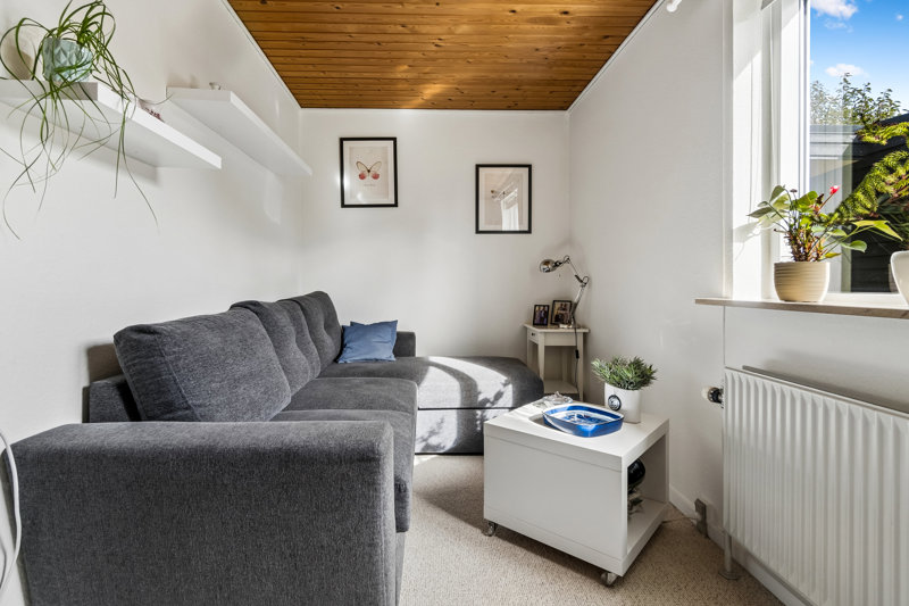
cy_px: 303
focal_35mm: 16
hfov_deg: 95.0
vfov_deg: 72.0
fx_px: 417
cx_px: 454
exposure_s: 1/50
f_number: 8
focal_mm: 11
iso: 200
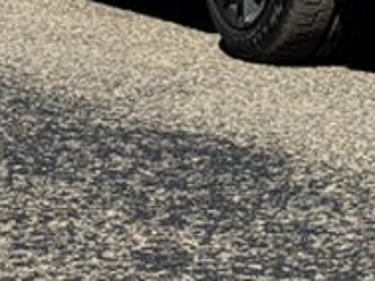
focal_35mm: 305
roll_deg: +1.4
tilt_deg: -3.8
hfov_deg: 6.4
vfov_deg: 4.9
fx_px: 3306
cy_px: -101
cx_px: 516
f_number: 1.78
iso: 64
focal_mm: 6.76
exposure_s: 1/4329
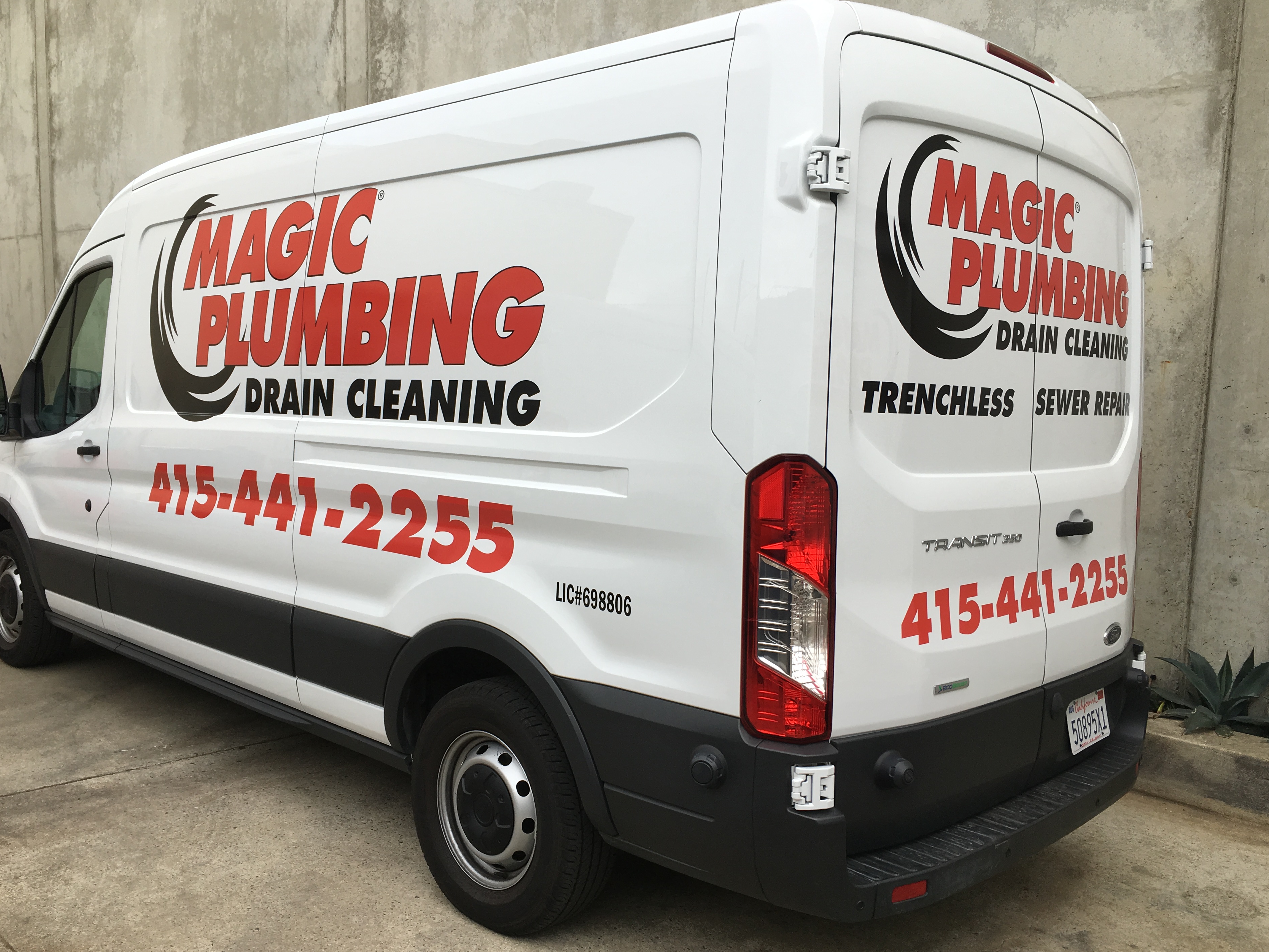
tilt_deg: -6.9
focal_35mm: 31
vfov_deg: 45.4
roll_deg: -2.5
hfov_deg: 58.3
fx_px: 1136
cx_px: 612
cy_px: 492
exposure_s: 1/159
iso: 25
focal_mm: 4.15
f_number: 2.2
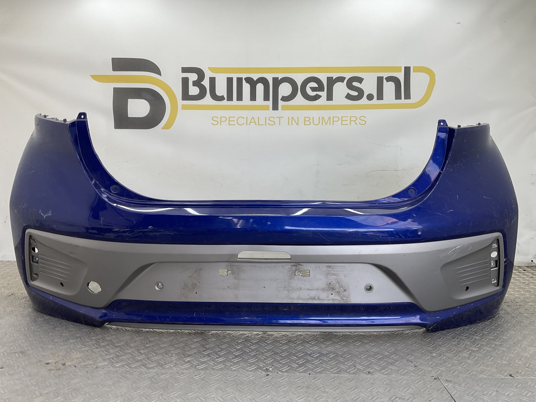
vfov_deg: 48.2
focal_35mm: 29
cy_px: 201
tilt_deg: -5.8
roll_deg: -0.7
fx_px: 449
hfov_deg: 61.7
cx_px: 268
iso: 16
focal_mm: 3
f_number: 1.8
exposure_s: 1/120
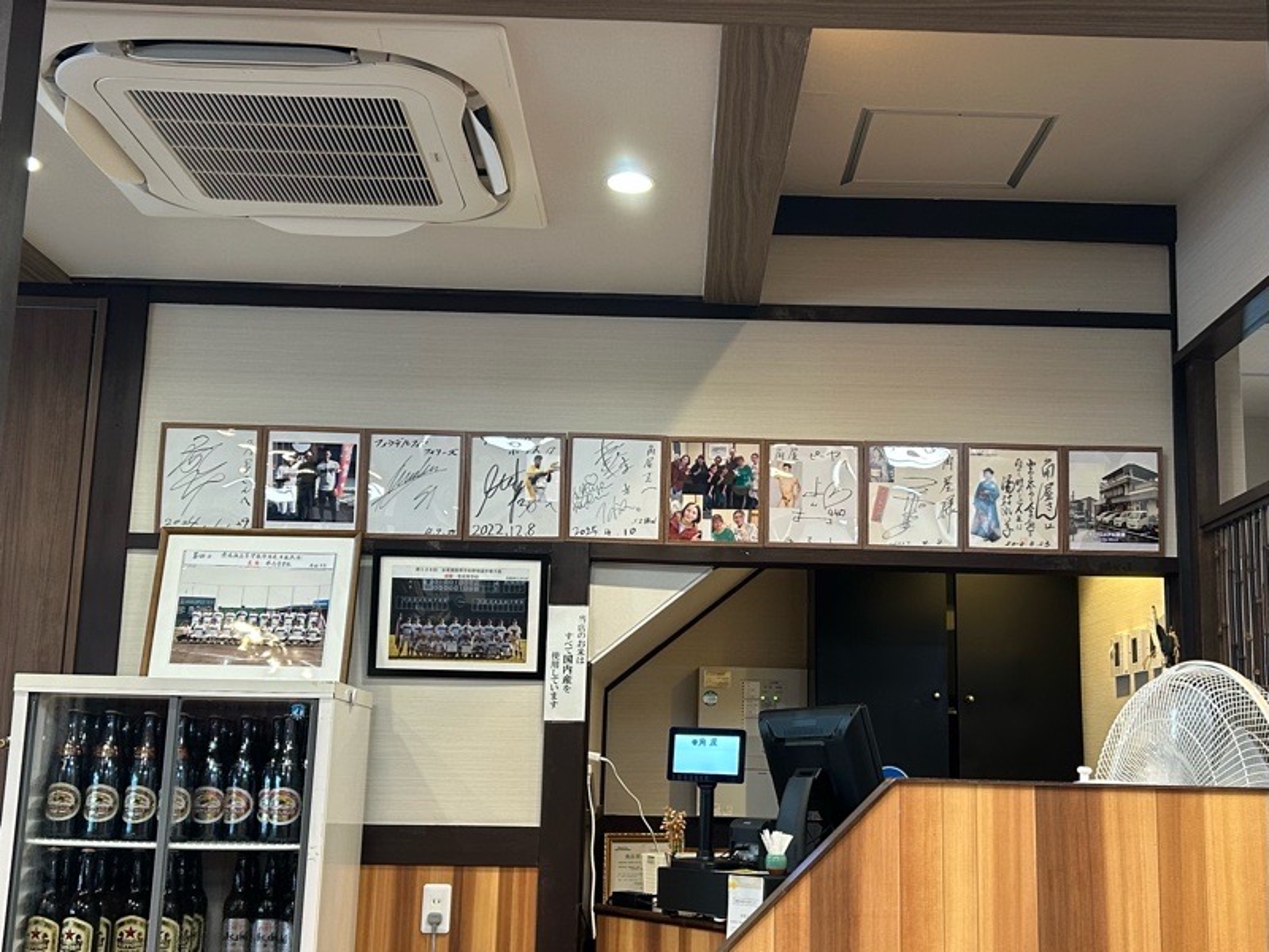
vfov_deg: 53.1
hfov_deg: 67.3
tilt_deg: +8.9
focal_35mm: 26
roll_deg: -1.1
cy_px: 476
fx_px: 953
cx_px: 634
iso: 125
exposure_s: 1/60
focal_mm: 5.7
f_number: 1.5
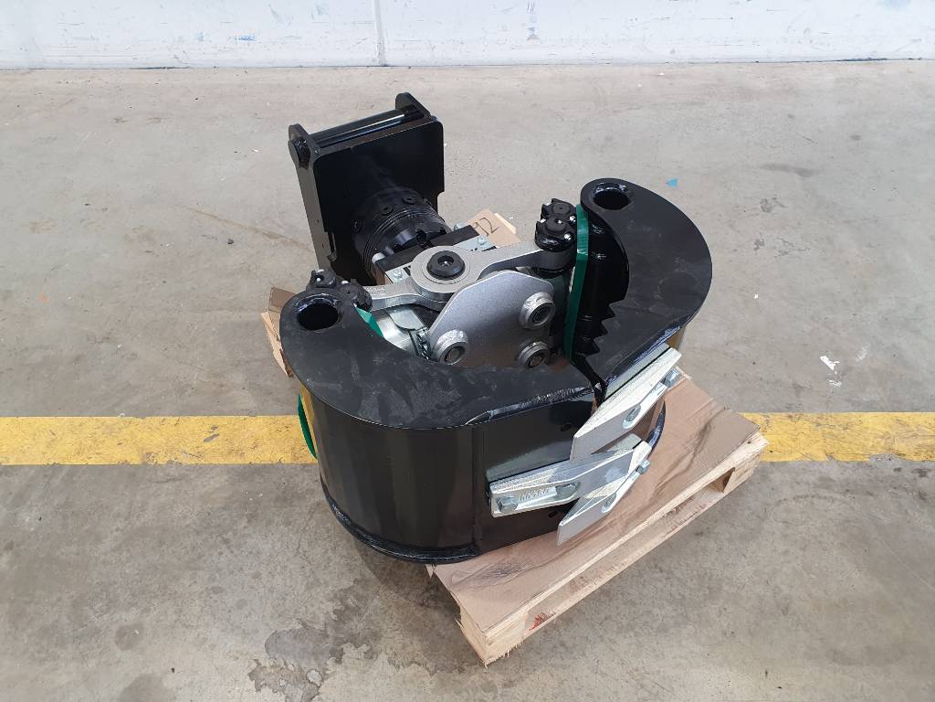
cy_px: 351
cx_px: 468
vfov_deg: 53.1
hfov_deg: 67.3
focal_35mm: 26
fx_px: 702
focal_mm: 4.32
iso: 100
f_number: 2.4
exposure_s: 1/100
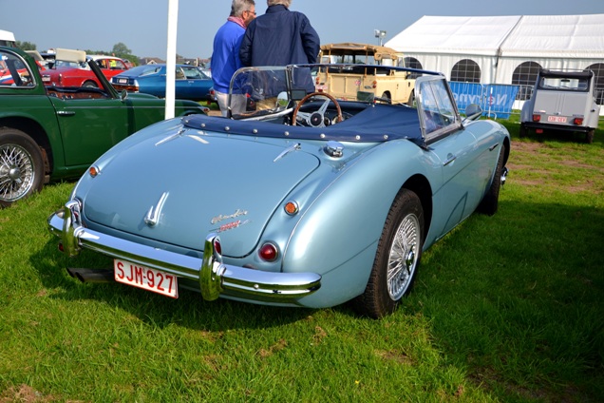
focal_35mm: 33
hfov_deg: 57.2
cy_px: 202
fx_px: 554
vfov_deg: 40.0
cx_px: 302
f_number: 5.6
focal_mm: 22
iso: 100
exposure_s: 1/125
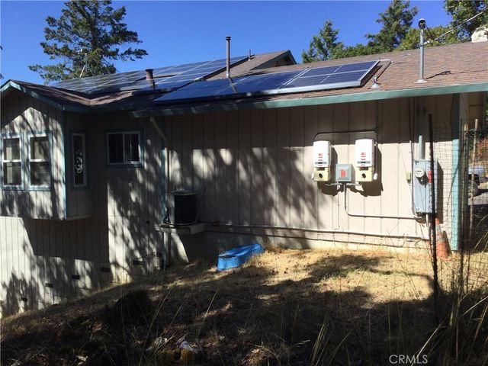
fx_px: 437
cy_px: 183
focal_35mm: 31
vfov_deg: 45.4
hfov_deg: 58.4
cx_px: 244
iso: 25
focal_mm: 3.3
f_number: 2.4
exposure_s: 1/1131
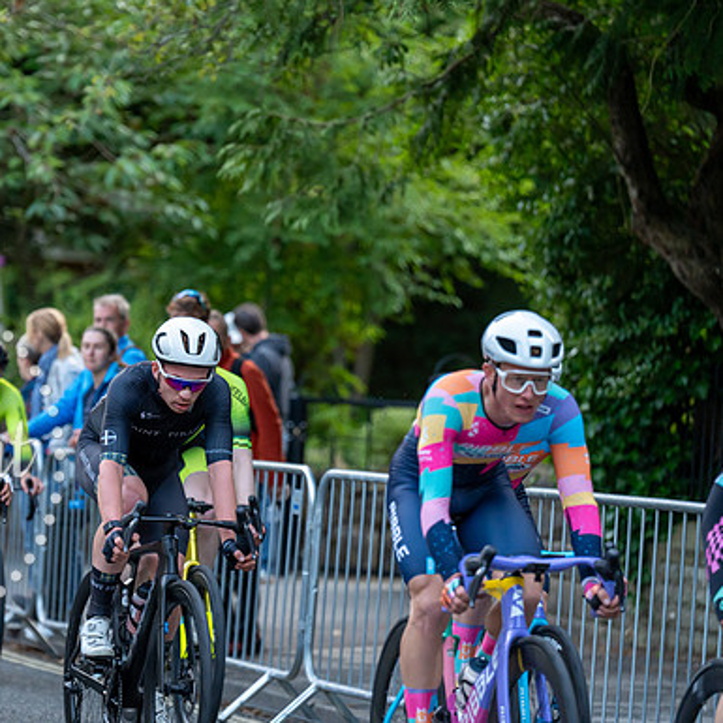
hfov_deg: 8.9
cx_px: 180
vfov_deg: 8.9
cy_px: 362
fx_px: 4632
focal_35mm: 196
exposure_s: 1/1000
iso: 2500
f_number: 2.8
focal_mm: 153
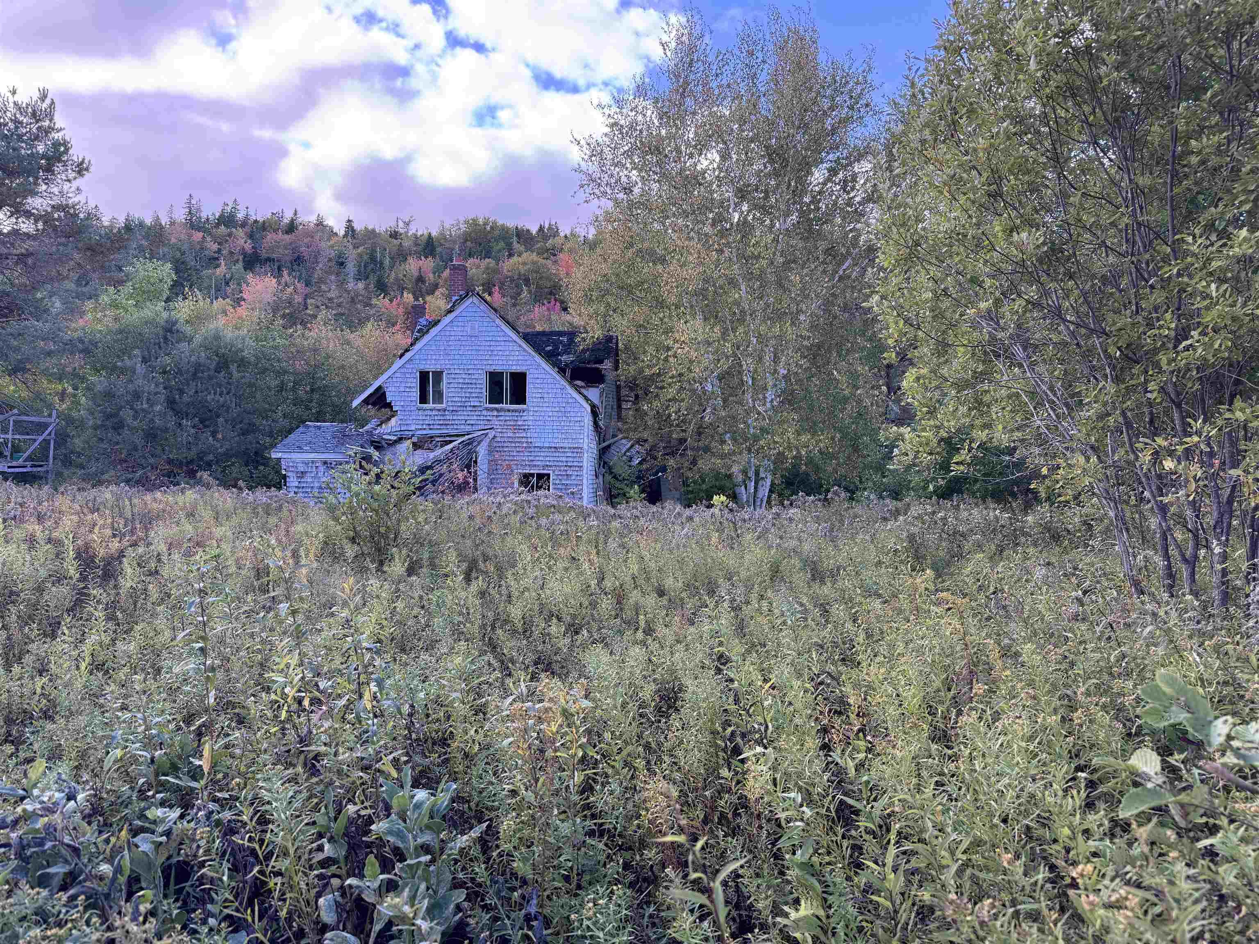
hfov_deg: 71.6
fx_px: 873
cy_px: 472
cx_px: 630
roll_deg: +0.8
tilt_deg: -1.3
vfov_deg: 56.8
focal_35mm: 24
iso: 80
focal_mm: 6.76
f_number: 1.78
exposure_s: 1/282
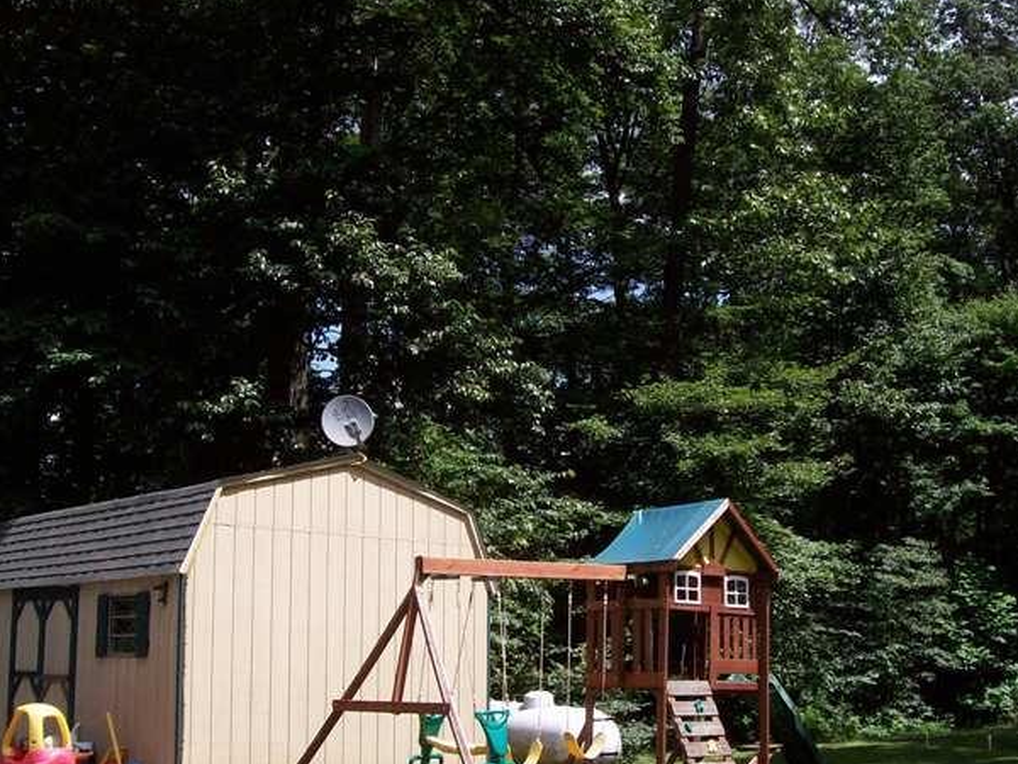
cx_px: 514
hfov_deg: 39.7
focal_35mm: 48
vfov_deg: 30.2
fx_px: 1412
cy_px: 463
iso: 80
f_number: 4.8
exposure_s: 1/478
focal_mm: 6
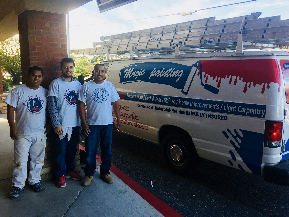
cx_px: 144
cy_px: 108
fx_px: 242
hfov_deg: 61.7
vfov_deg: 48.2
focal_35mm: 29
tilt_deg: -8.8
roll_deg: -1.5
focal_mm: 4.15
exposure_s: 1/157
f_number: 2.2
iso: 32
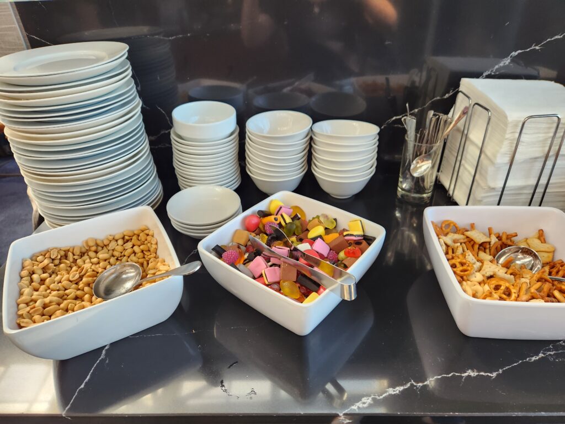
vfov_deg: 58.9
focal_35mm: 23
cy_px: 212
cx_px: 282
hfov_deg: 73.9
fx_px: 375
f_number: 1.8
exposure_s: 1/180
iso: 125
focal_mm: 5.4
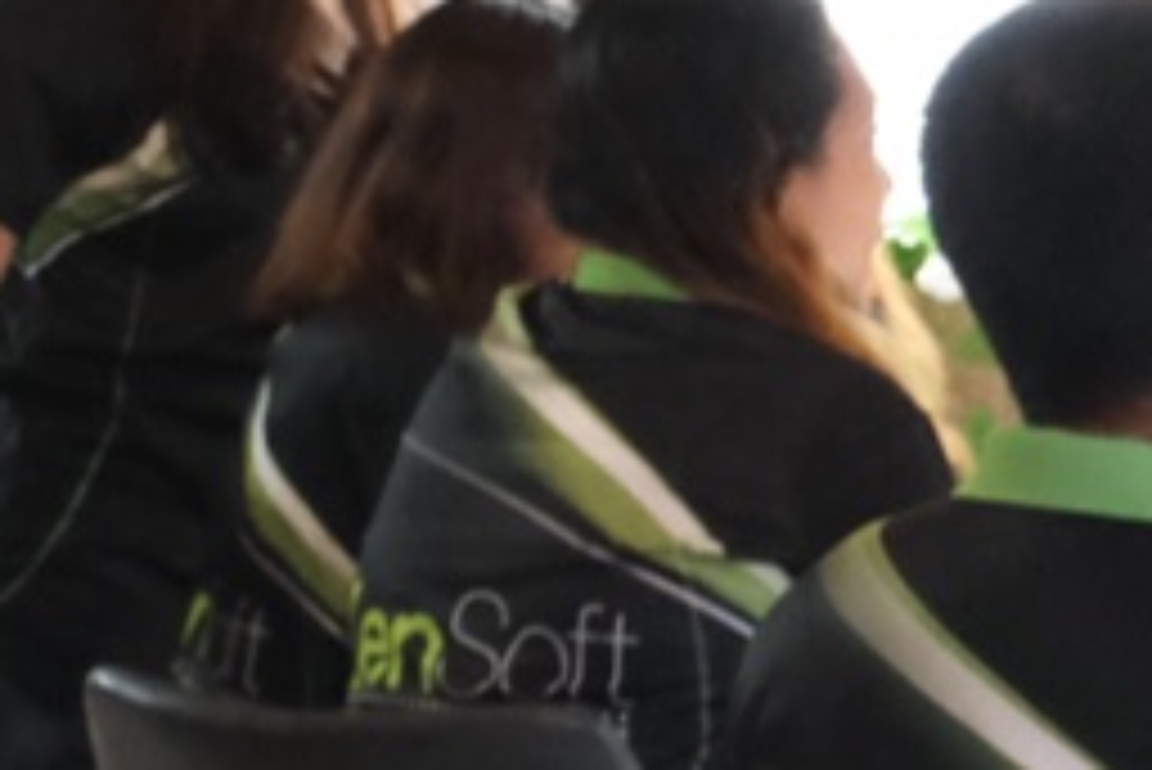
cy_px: 1207
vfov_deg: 5.4
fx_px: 8004
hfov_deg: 7.5
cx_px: 3146
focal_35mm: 250
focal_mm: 26.6
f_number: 6.4
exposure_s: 1/160
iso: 8000
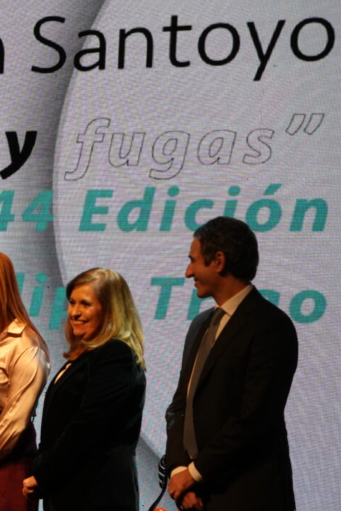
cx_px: -335
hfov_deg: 6.8
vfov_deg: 10.5
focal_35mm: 195
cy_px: 310
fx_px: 2770
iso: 640
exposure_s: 1/160
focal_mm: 68
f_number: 4
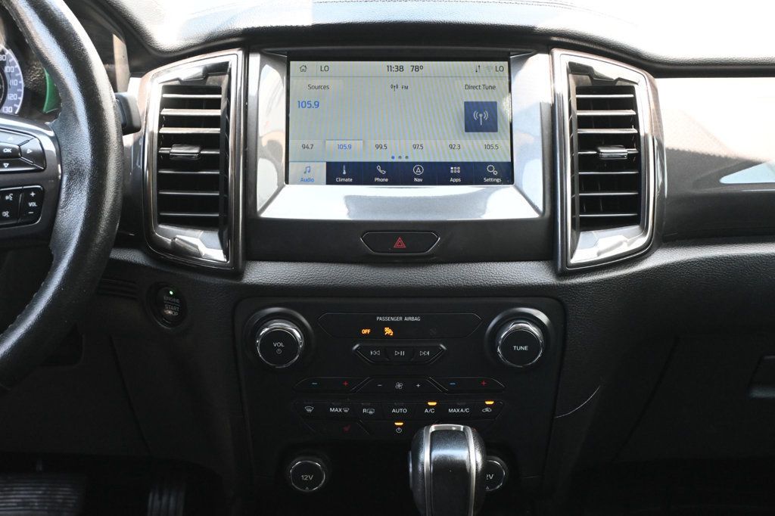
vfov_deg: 24.4
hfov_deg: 36.0
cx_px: 388
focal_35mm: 56
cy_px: 258
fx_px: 1194
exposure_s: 1/125
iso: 2500
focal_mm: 37
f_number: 5.3
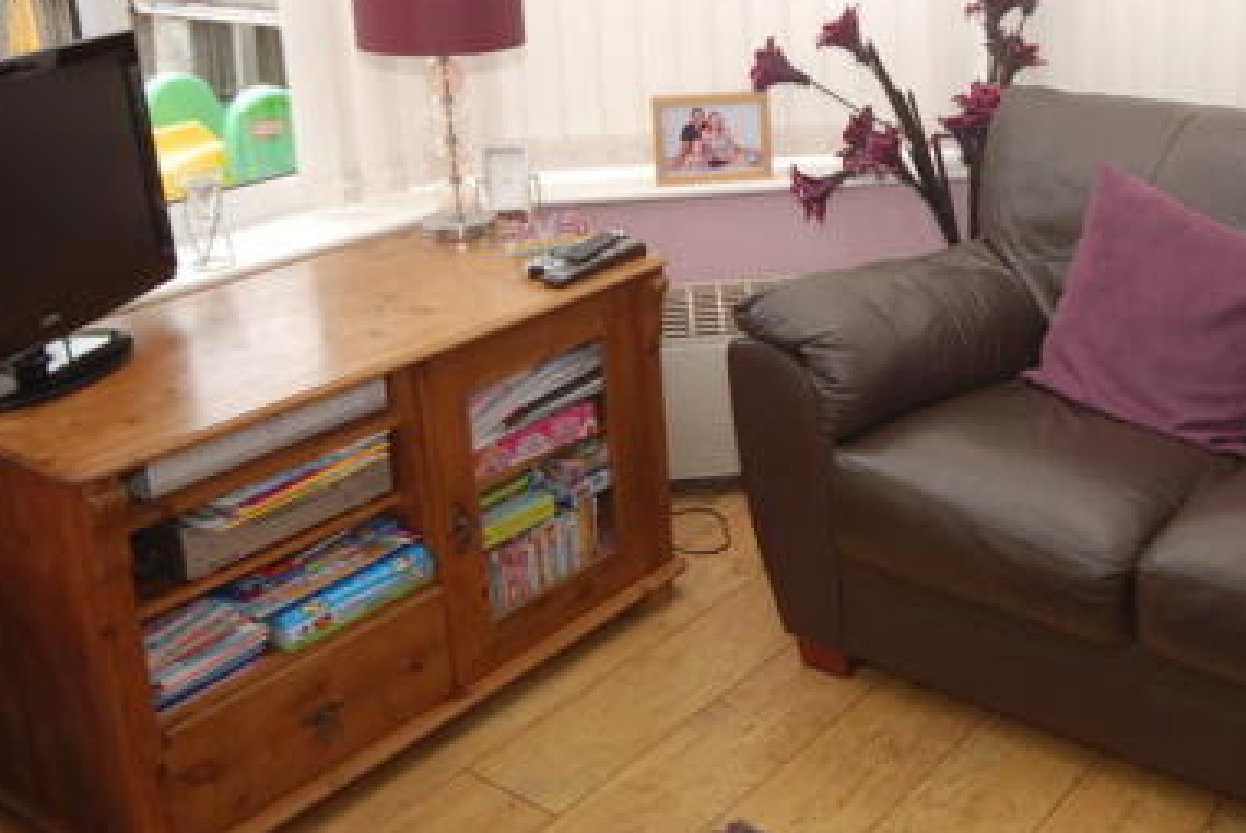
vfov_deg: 30.2
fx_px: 1519
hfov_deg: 43.3
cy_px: 221
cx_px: 916
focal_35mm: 44
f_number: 5.3
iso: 250
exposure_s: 1/60
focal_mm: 17
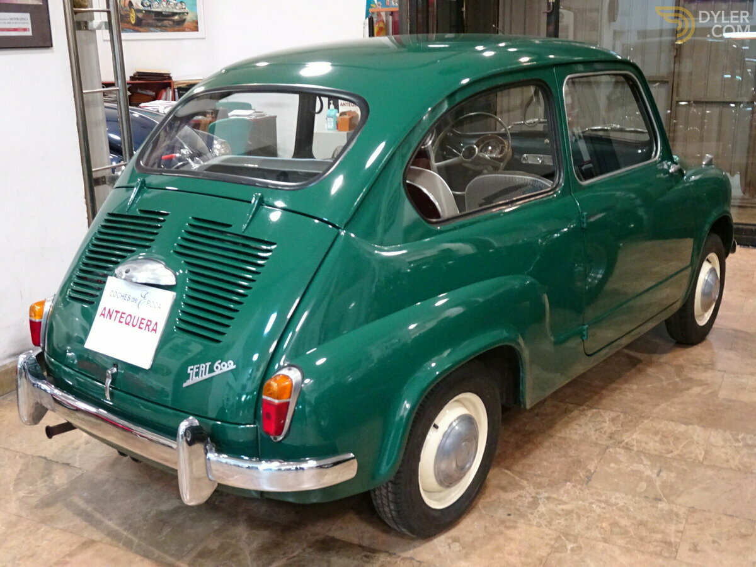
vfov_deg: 38.7
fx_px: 808
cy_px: 284
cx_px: 378
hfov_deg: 50.1
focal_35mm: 37
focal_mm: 6.37
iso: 800
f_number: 4
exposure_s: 1/13
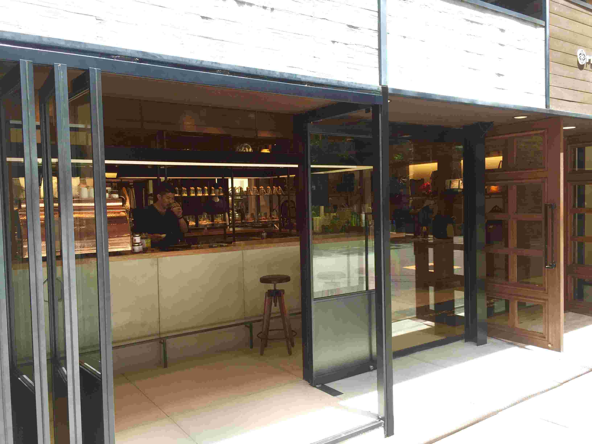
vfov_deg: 48.2
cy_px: 222
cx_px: 296
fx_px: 496
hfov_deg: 61.7
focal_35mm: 29
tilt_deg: -2.1
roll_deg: +0.1
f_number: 2.2
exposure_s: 1/149
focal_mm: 4.15
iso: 32
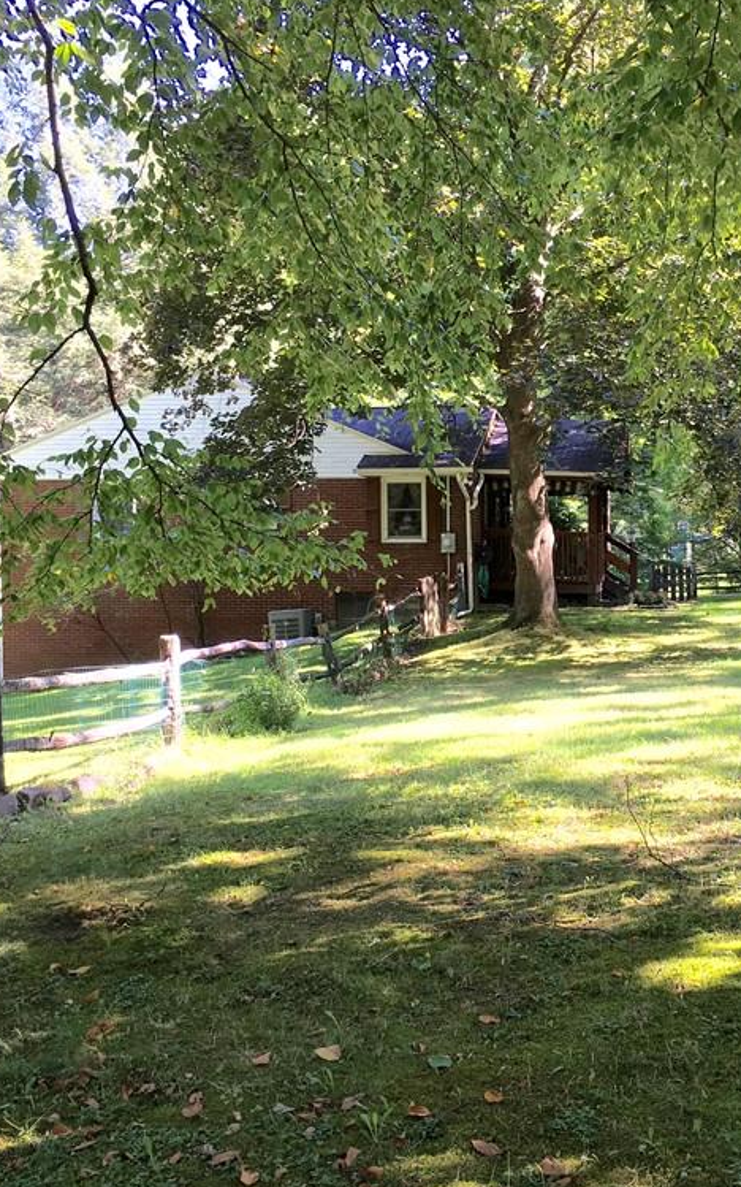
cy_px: 597
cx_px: 560
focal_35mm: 42
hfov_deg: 30.0
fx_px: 1357
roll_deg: +0.8
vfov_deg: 47.2
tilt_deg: -2.9
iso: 25
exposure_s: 1/60
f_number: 2.2
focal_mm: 4.15
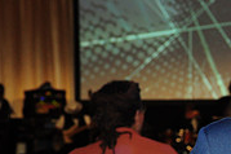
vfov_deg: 8.9
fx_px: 966
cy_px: 208
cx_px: 296
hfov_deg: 13.2
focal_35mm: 151
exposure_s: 1/60
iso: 640
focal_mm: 31
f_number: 4.5
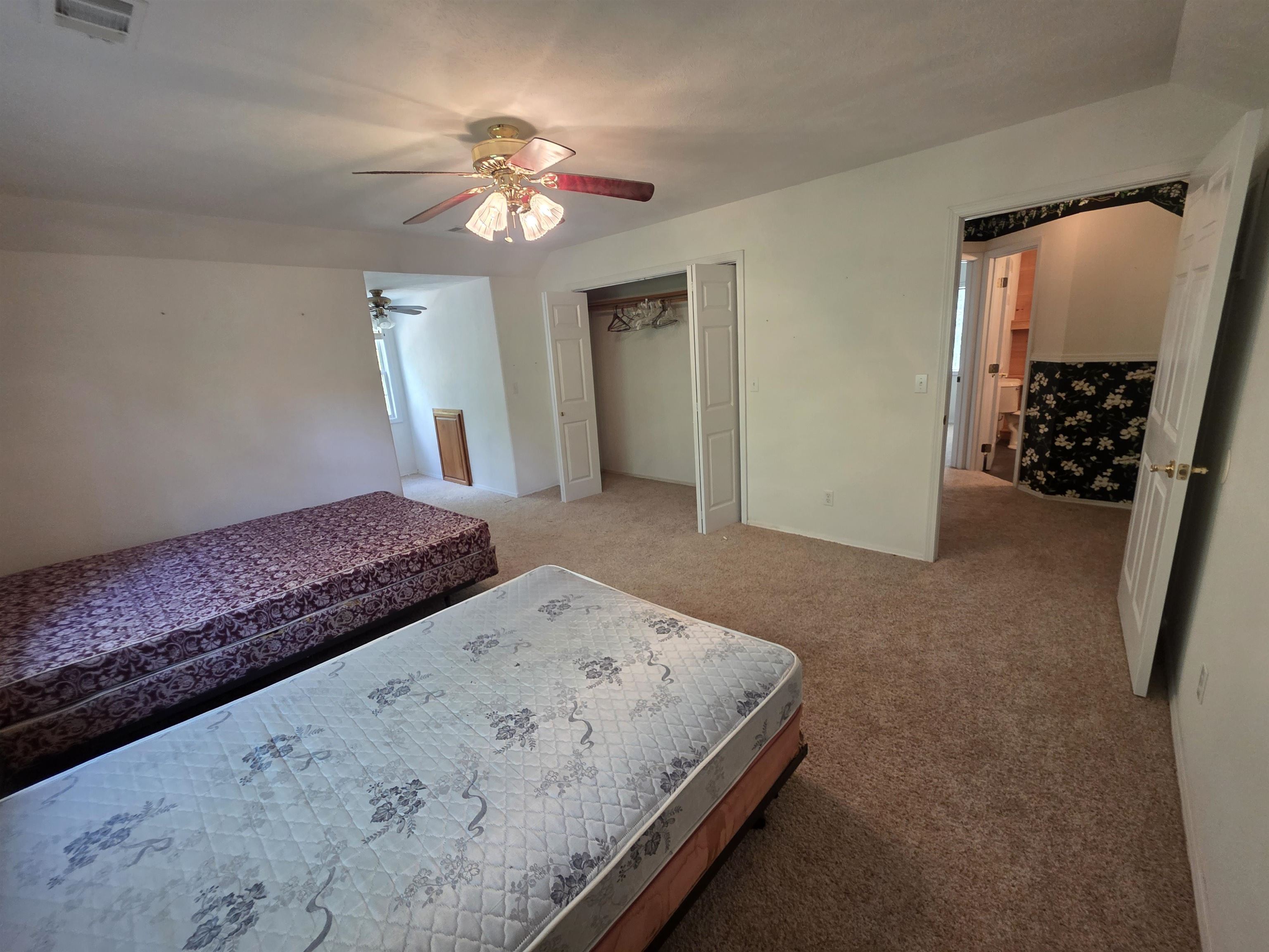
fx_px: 477
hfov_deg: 106.2
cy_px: 476
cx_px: 634
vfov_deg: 89.9
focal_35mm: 13
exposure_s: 1/60
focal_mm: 2.2
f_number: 1.9
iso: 200
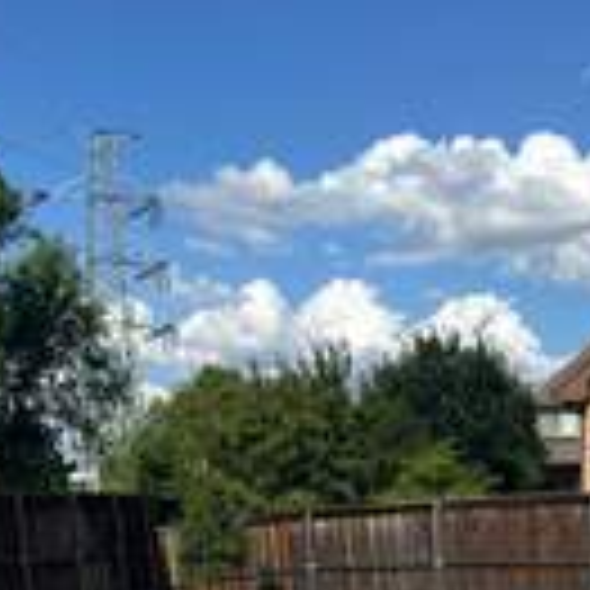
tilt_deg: -7.0
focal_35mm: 65
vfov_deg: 24.4
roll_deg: -0.5
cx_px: 392
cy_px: 676
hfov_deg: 26.3
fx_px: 1253
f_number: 1.78
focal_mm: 6.86
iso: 80
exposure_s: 1/7576
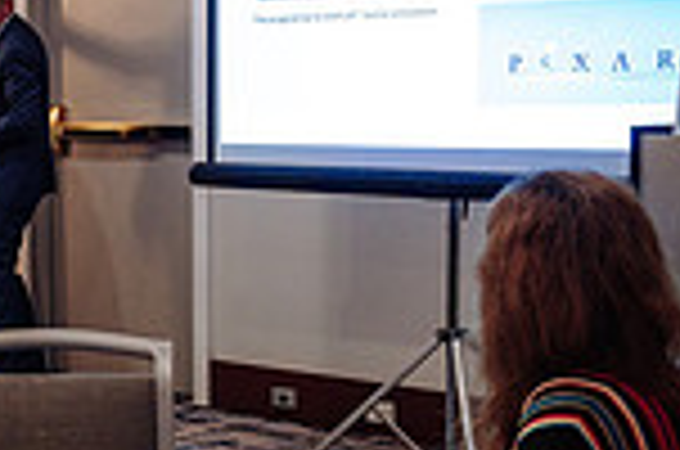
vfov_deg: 13.1
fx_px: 1960
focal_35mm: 104
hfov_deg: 18.0
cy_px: 281
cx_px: -275
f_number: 3.5
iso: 1000
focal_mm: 27
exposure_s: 1/80
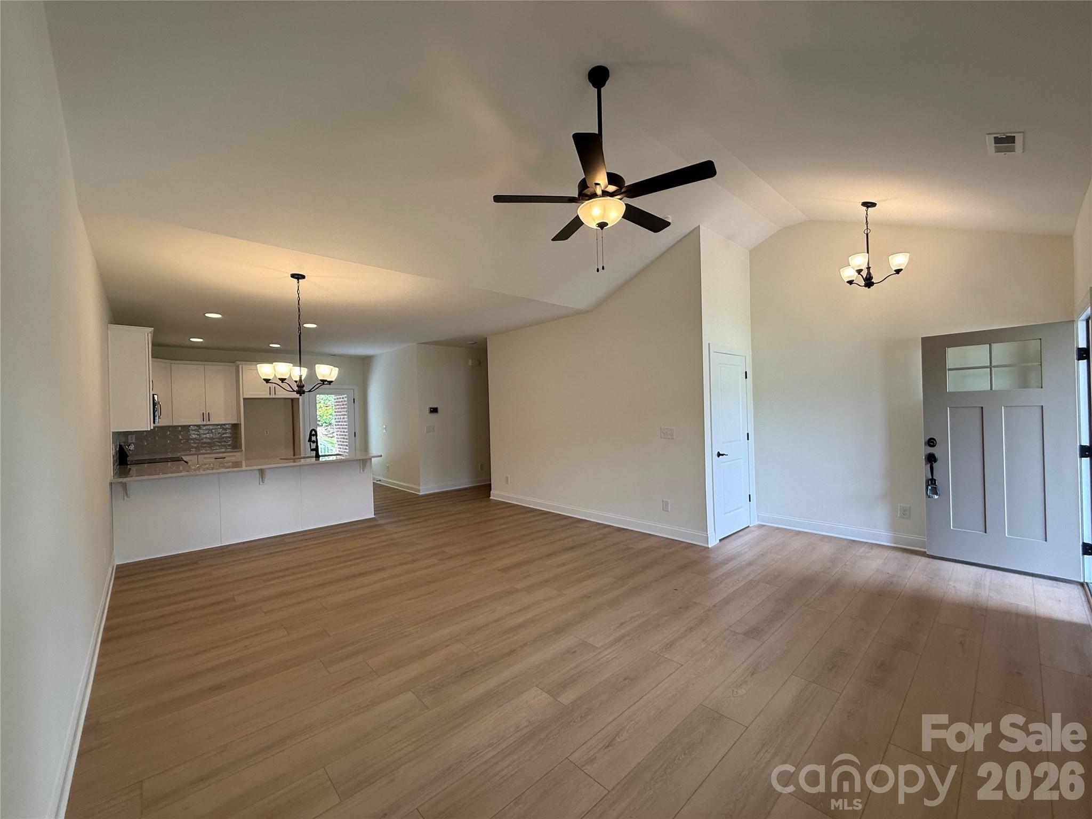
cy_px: 410
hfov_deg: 102.1
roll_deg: +1.7
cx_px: 546
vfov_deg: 85.7
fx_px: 442
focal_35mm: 14
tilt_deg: +0.3
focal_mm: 2.22
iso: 100
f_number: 2.2
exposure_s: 1/120
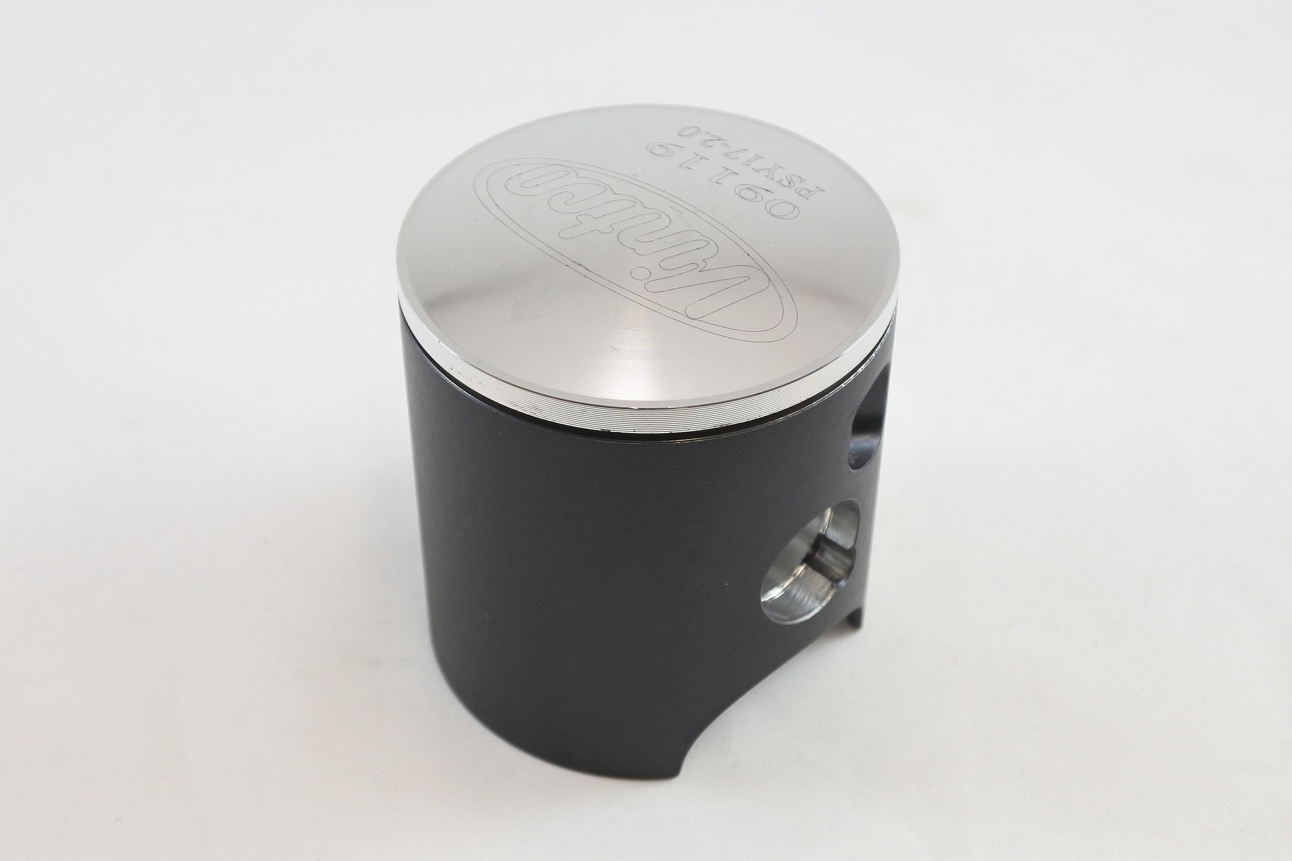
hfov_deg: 49.6
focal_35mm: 39
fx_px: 1399
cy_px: 430
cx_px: 646
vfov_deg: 34.2
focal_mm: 14.7
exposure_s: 1/125
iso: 400
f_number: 4.2
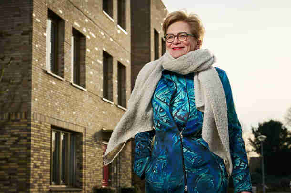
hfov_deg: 28.9
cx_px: 146
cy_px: 96
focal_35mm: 70
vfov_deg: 19.4
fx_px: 565
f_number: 7.1
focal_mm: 70
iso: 50
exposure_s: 1/200
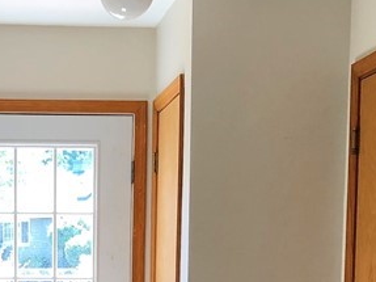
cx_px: 47
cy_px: 371
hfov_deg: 19.3
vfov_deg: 14.2
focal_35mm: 100
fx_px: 1086
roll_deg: -0.8
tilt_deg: -6.8
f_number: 1.8
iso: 25
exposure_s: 1/40
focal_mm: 3.99
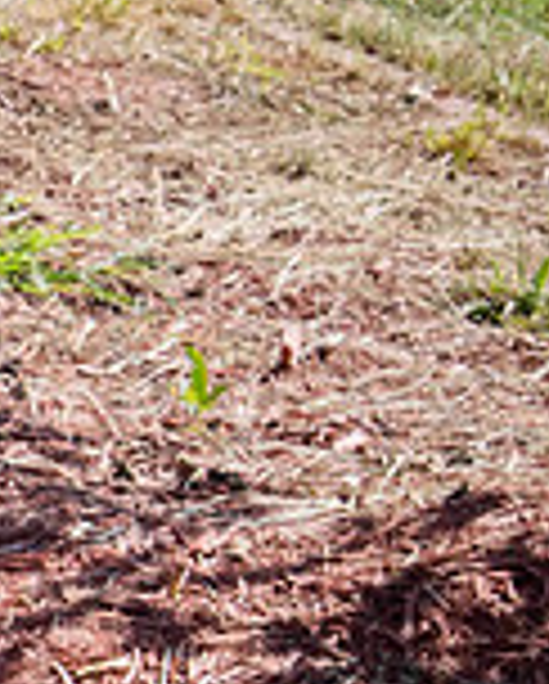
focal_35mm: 186
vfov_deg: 10.3
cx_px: -652
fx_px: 3770
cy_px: 587
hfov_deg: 7.9
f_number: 11
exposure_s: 1/320
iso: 400
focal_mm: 52
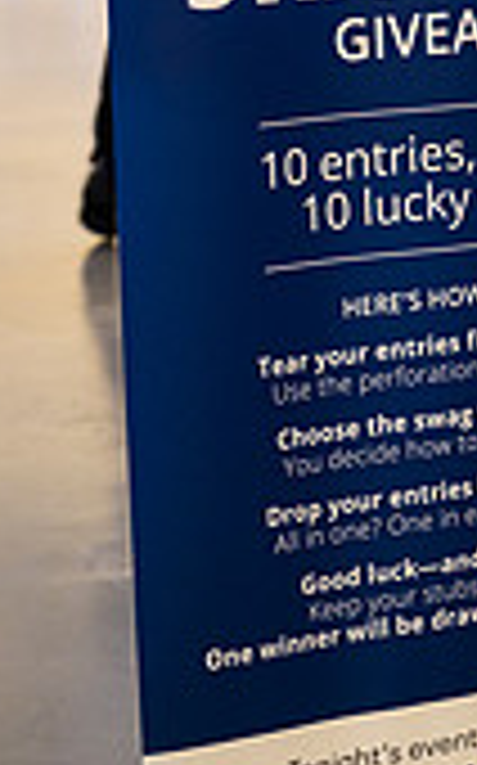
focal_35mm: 148
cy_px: -126
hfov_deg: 8.8
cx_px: 493
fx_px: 3084
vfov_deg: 13.8
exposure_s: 1/80
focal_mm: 55
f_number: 2.2
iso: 2200
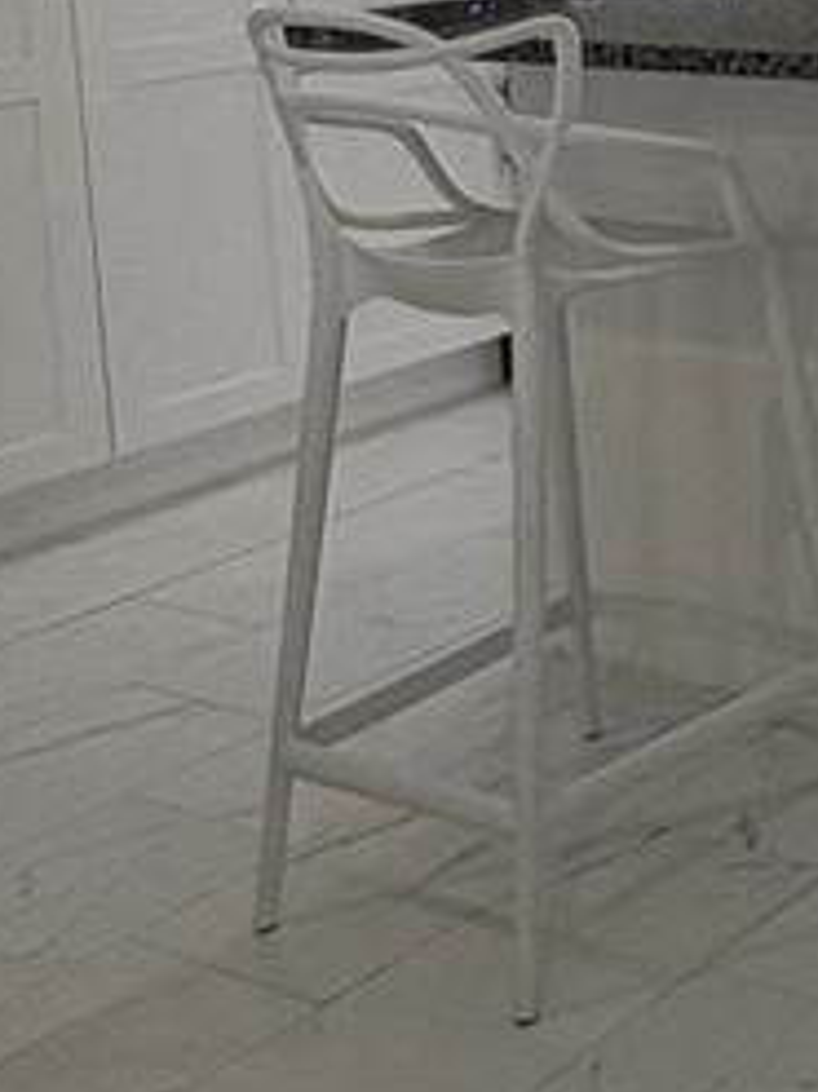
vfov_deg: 27.0
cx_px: 1393
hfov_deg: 18.0
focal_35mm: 68
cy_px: 9
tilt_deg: -6.7
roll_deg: +0.9
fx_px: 2144
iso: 80
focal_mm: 2.22
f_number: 2.2
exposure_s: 1/137
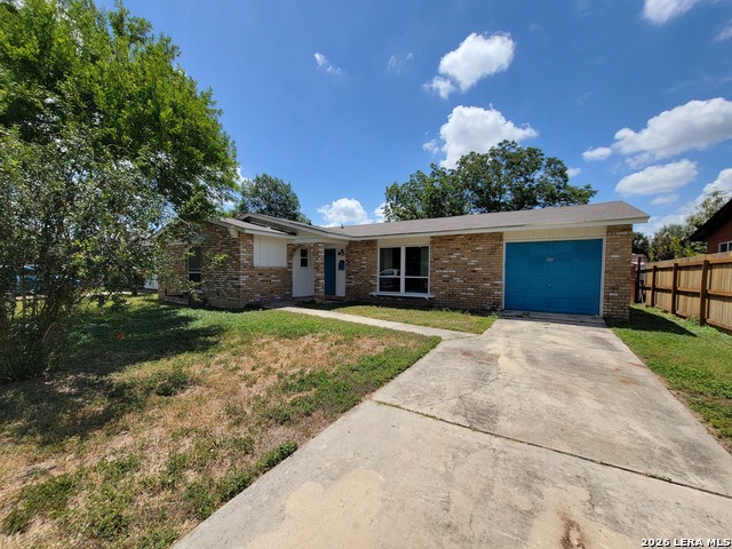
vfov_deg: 89.9
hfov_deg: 106.2
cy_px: 274
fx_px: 275
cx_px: 366
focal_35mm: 13
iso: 50
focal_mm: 2.2
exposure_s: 1/2049
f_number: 2.2
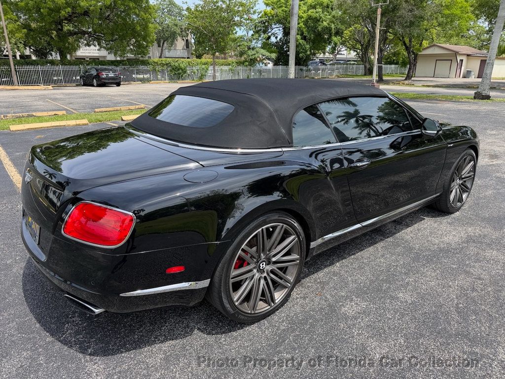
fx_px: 350
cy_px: 190
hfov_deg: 71.6
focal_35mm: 24
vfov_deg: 56.8
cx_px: 252
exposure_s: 1/1618
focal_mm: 6.76
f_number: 1.78
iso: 80
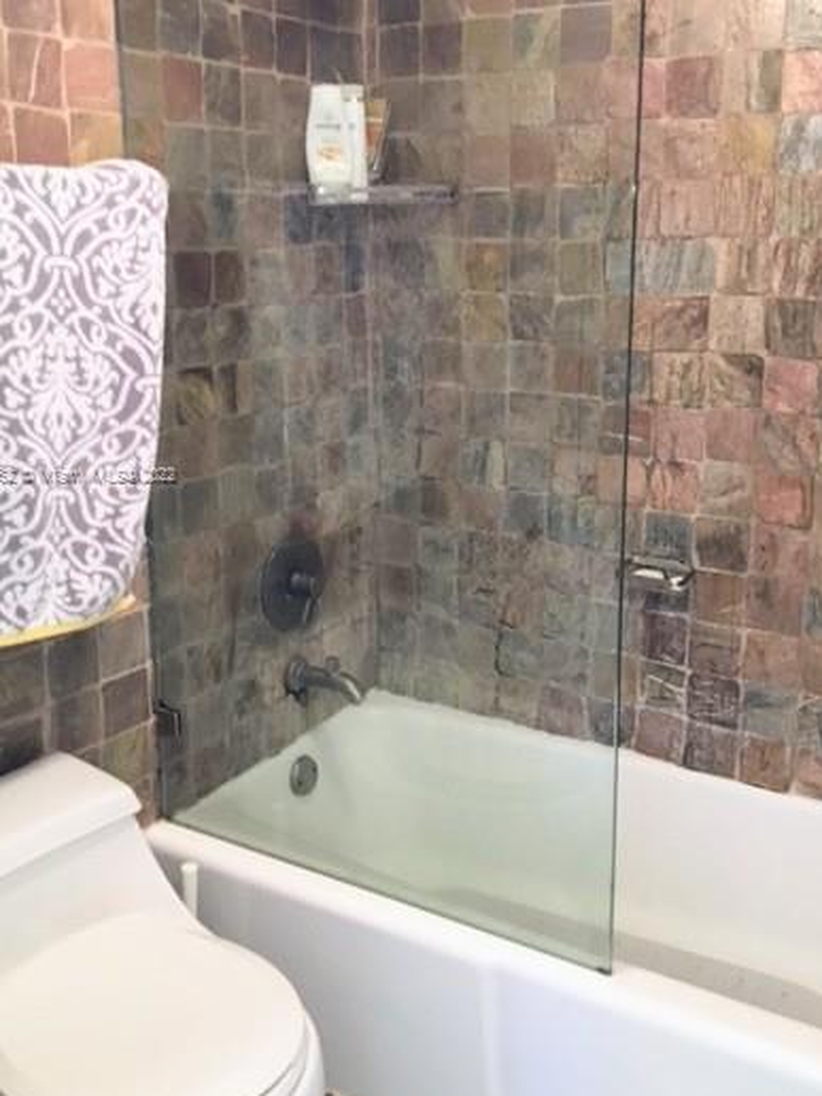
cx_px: 442
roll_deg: +0.1
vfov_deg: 51.2
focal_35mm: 36
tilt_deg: -14.6
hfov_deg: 39.6
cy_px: 476
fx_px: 1140
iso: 200
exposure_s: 1/17
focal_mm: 4.15
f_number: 2.2
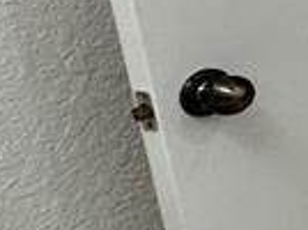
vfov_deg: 12.9
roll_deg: +0.9
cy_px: -140
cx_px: 977
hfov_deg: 10.7
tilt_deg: -13.6
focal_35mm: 107
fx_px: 950
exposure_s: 1/120
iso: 160
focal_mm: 2.22
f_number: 2.2
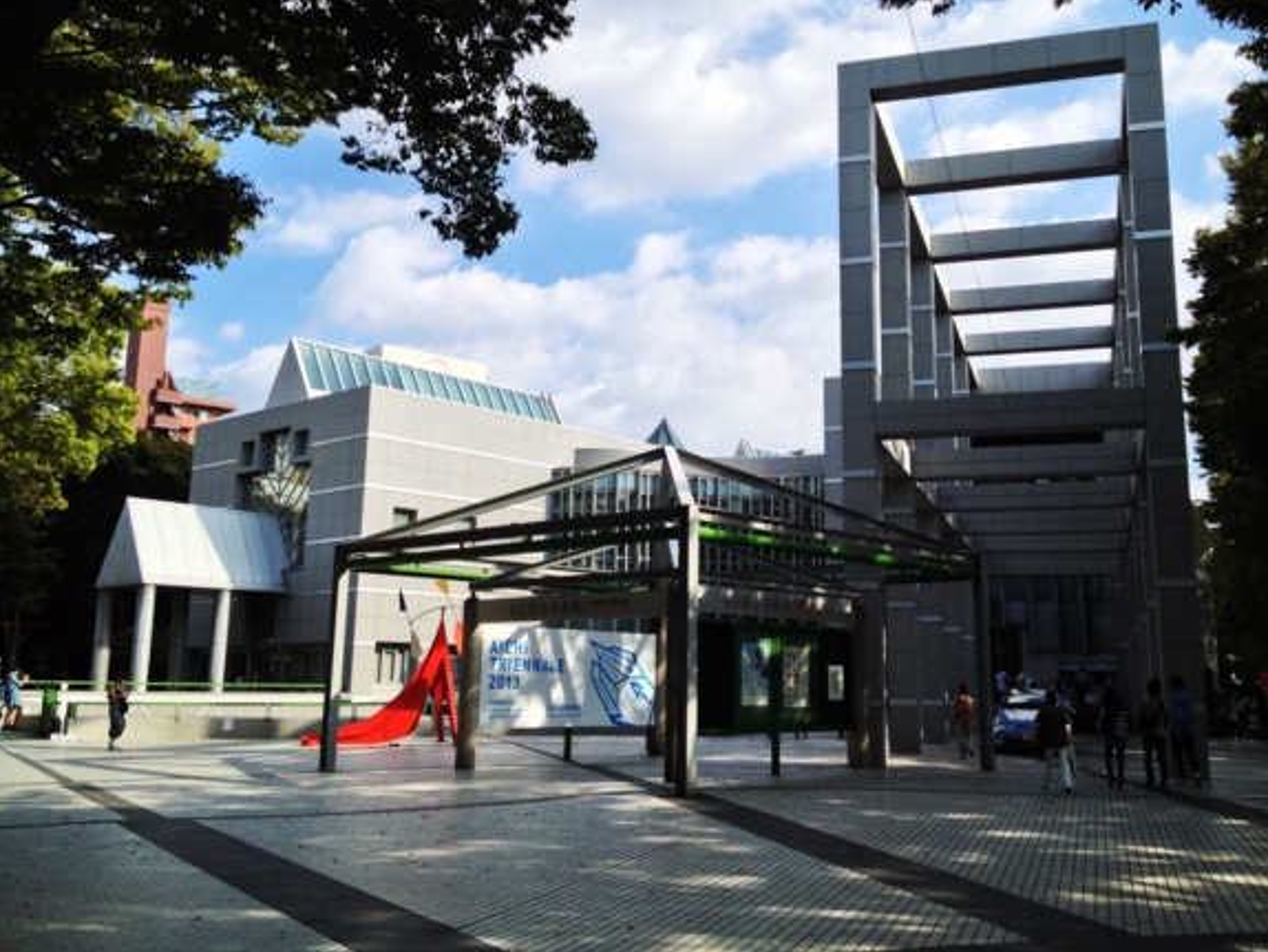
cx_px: 705
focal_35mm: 39
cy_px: 424
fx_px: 1429
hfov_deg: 47.8
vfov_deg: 36.8
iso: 50
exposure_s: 1/1783
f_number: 2.4
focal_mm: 4.28
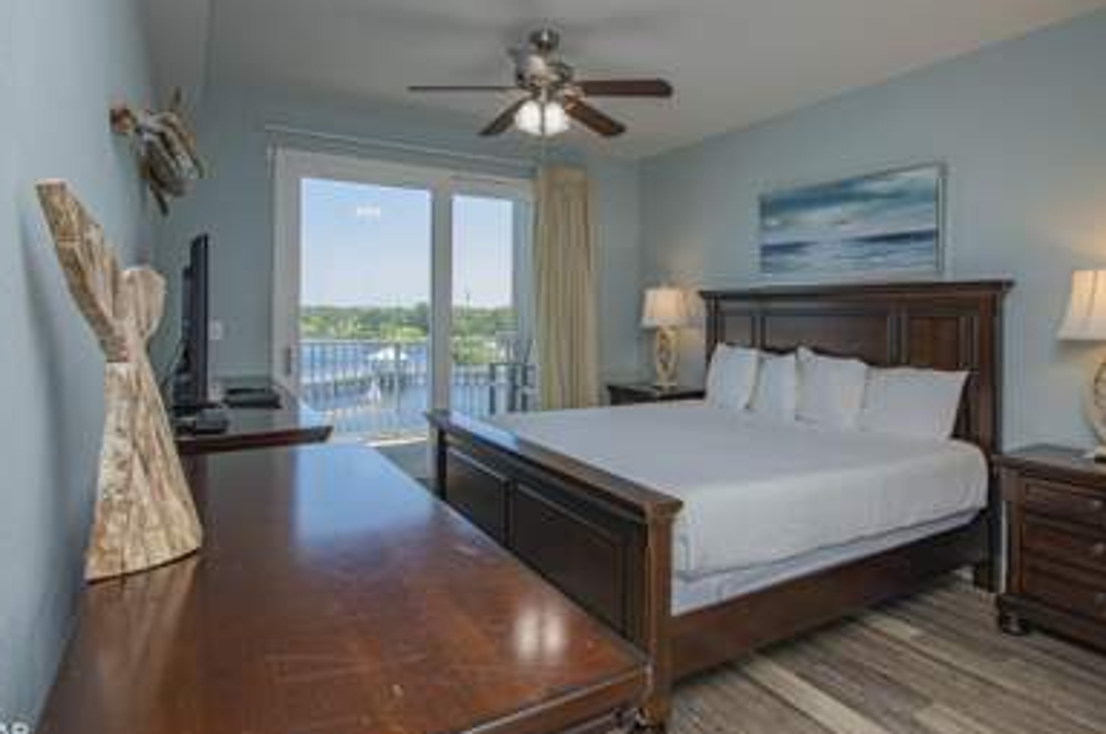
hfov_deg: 84.0
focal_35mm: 20
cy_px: 315
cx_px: 565
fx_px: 614
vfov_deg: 61.5
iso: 200
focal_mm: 11
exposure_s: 1/60
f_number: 8
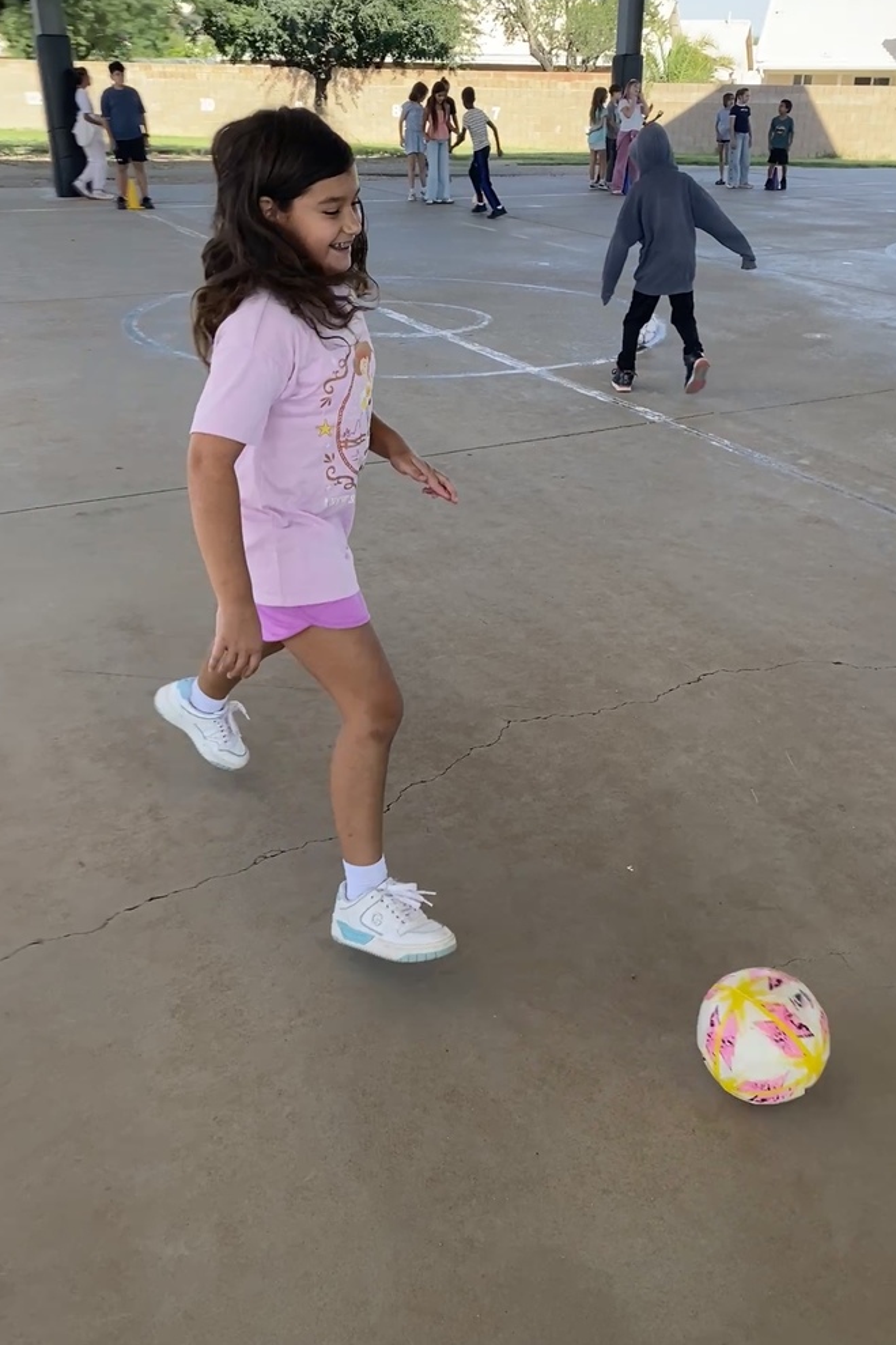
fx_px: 1046
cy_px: 650
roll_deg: -1.9
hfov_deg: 46.3
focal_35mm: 28
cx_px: 489
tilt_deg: -25.8
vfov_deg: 65.5
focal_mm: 4.25
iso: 32
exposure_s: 1/571
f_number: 1.8
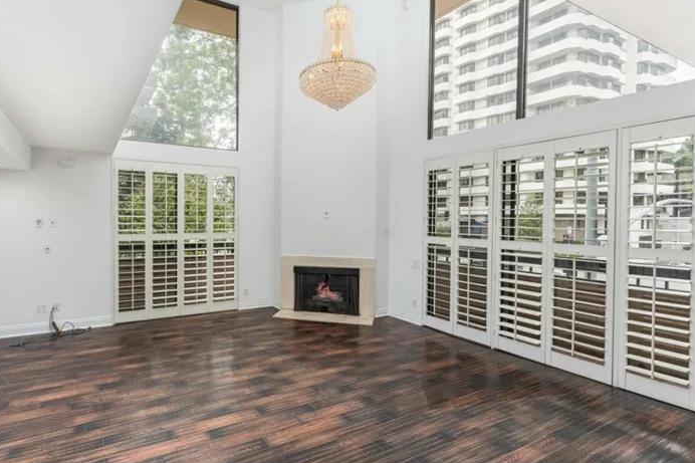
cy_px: 225
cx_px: 286
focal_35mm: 17
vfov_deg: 70.4
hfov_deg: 92.3
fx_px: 328
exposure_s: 1/125
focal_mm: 14
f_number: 9
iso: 320
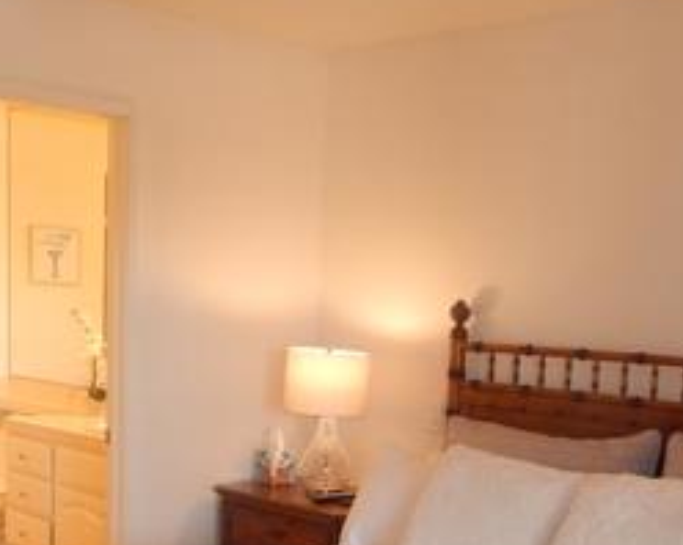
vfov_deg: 25.4
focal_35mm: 58
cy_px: 493
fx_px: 1171
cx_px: 394
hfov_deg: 32.4
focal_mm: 4
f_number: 3
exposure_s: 1/30
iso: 160
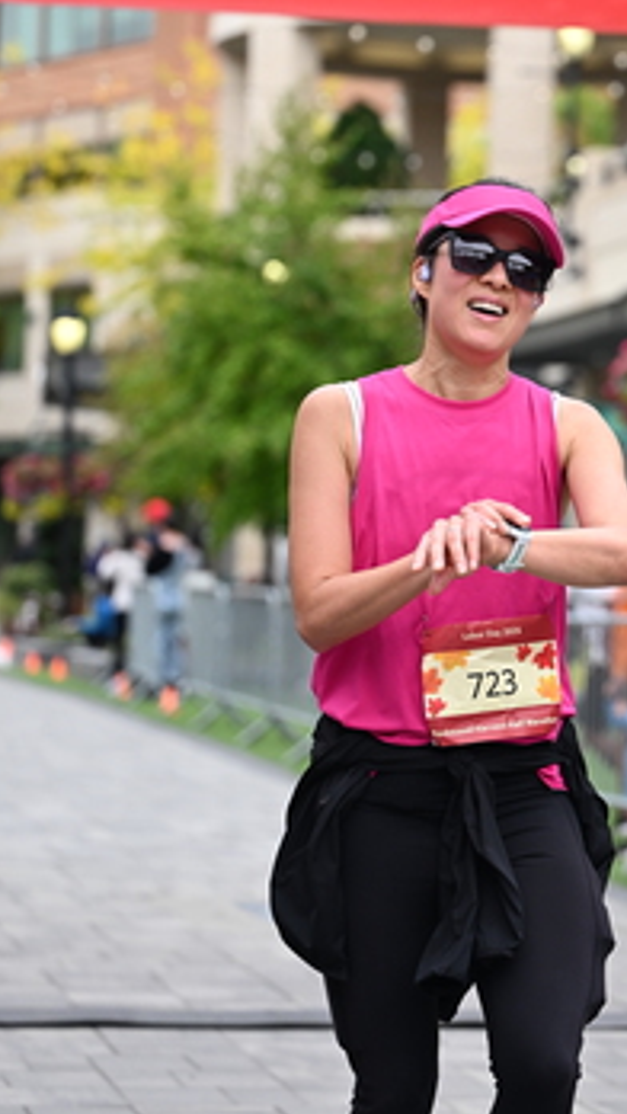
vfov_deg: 16.6
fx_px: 3809
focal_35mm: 129
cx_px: 549
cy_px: 410
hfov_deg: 9.4
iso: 640
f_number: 2.8
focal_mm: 78
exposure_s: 1/2000
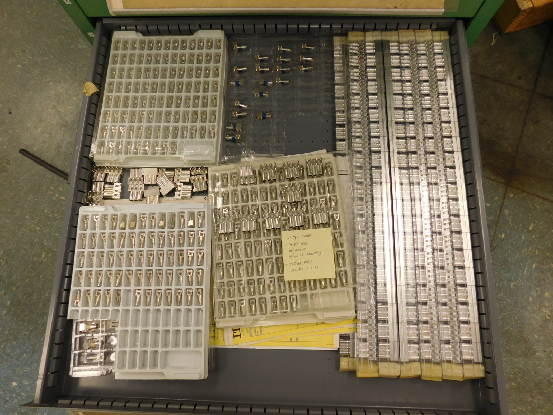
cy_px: 208
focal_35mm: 23
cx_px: 276
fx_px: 367
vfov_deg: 58.9
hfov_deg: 73.9
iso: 125
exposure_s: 1/50
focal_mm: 4
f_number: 3
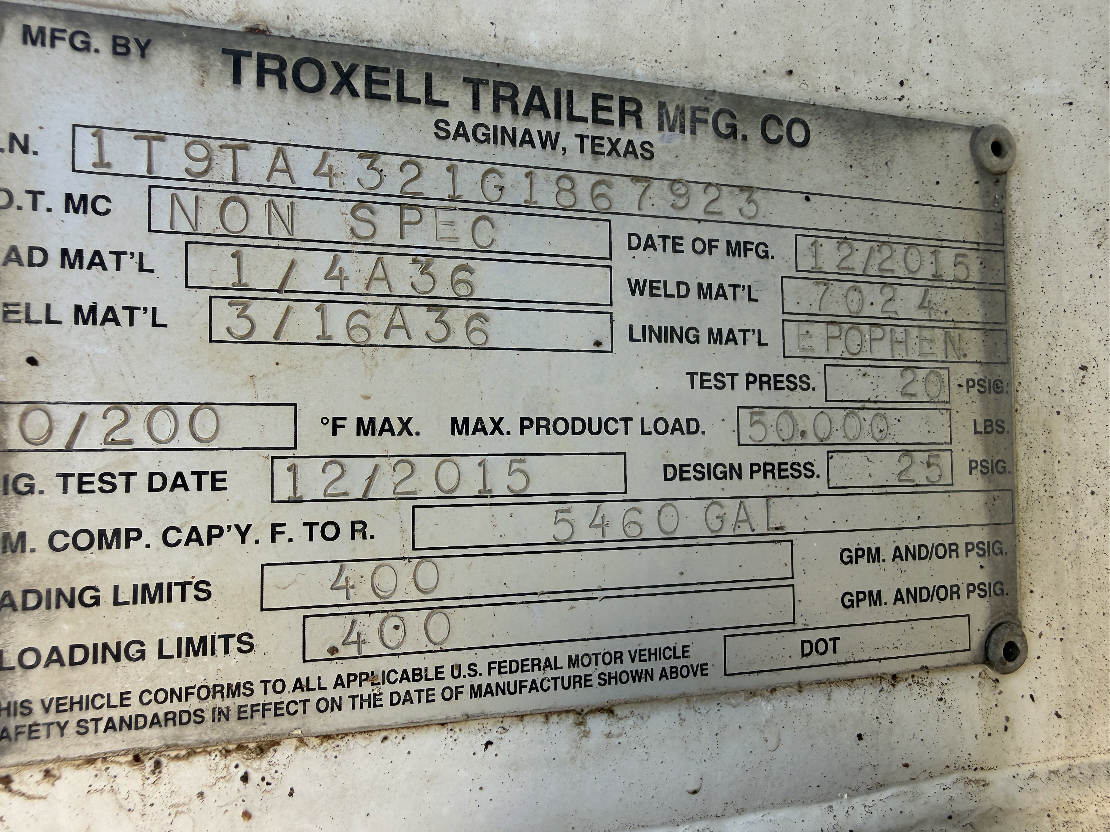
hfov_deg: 71.6
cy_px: 416
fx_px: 770
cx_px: 555
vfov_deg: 56.8
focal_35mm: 24
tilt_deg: +5.3
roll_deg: +1.6
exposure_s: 1/243
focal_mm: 2.22
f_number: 2.2
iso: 32
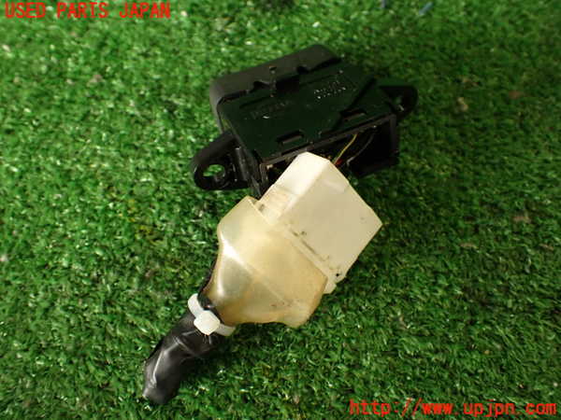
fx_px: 519
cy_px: 210
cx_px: 280
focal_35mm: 32
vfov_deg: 44.2
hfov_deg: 56.8
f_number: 2.4
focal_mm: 5.79
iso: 160
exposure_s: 1/60
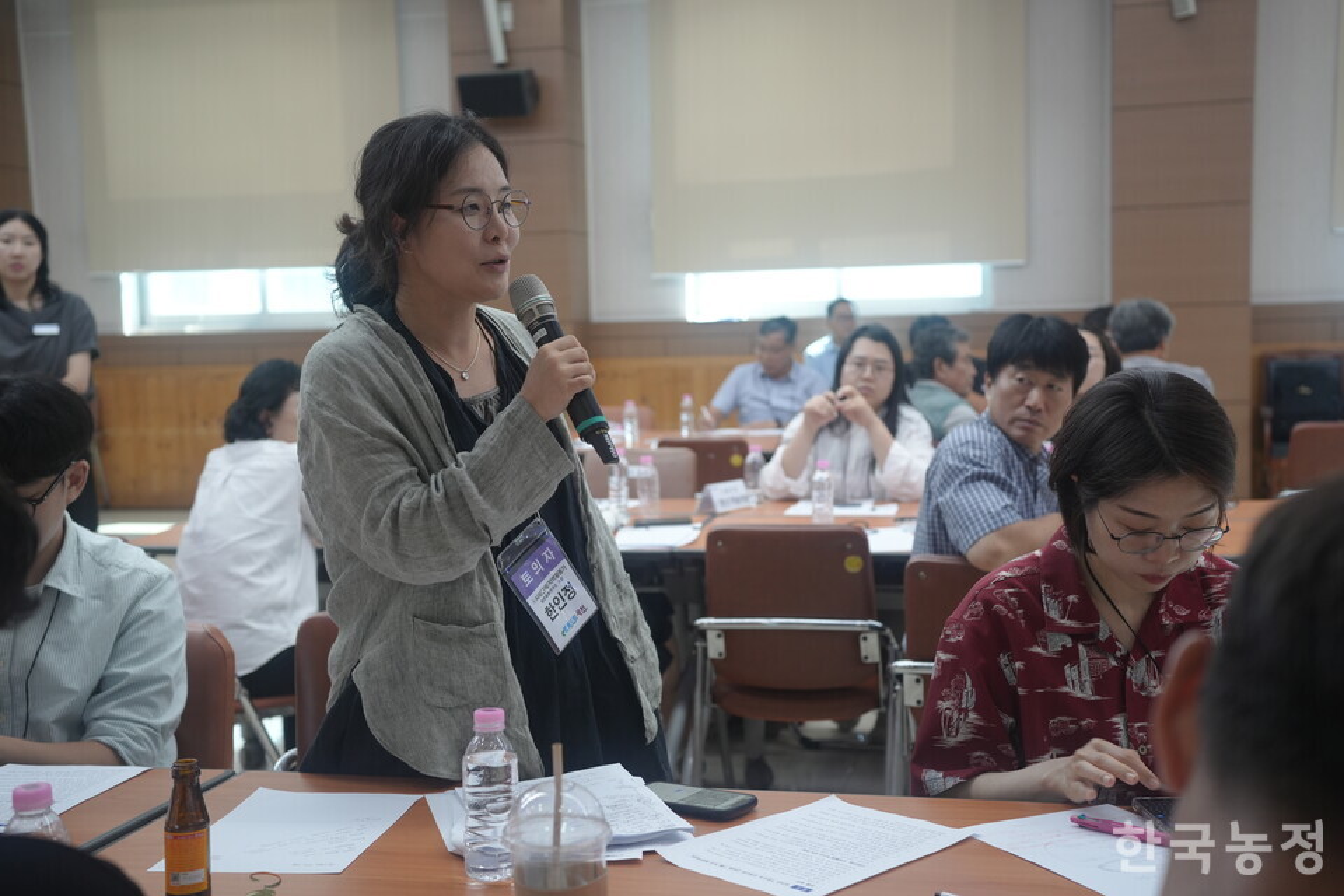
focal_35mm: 45
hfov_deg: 43.6
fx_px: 1680
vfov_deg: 29.9
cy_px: 448
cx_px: 672
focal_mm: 45
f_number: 4
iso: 640
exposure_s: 1/50
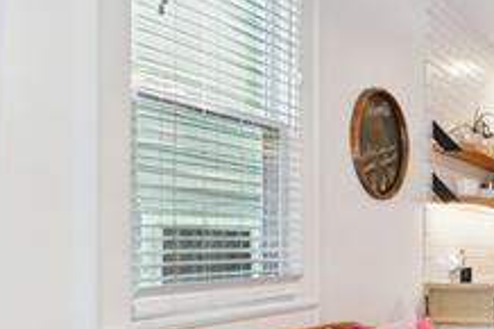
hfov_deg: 29.5
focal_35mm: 47
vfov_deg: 28.1
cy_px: 259
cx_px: 702
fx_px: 644
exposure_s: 1/5
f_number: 11
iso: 800
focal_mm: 16
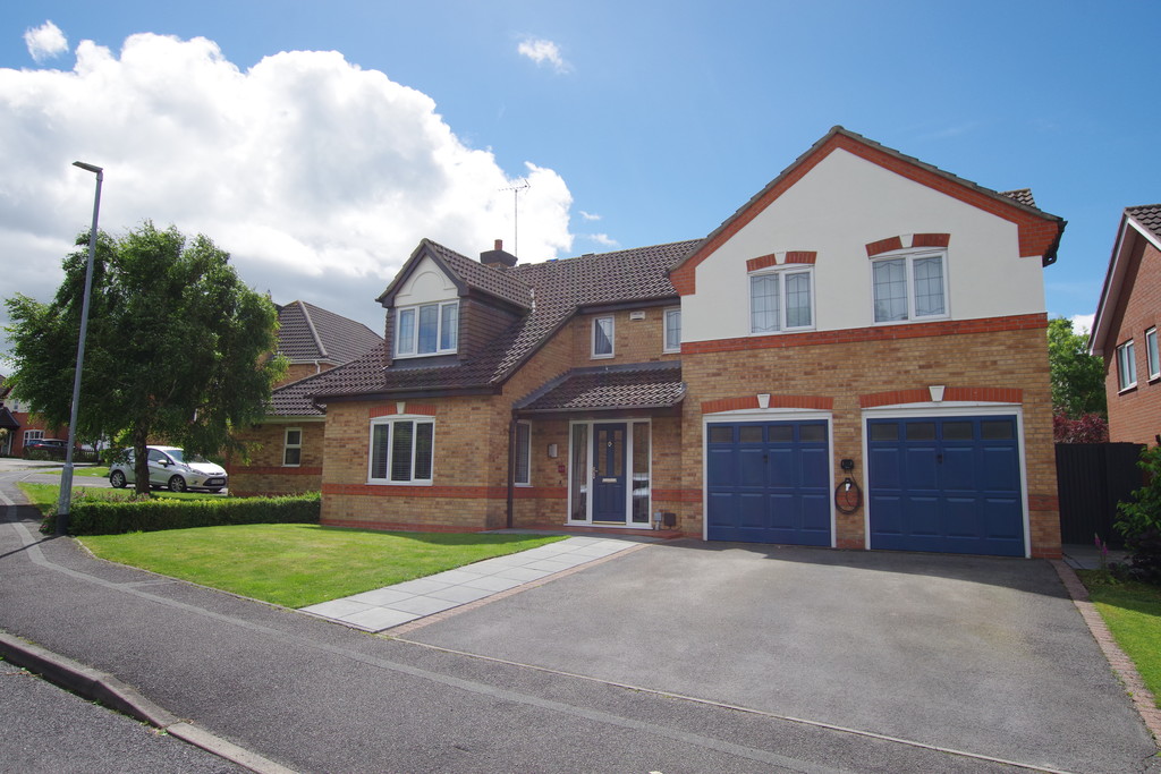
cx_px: 580
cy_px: 387
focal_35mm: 21
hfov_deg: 81.2
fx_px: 677
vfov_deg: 59.5
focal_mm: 14
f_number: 8
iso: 200
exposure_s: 1/500
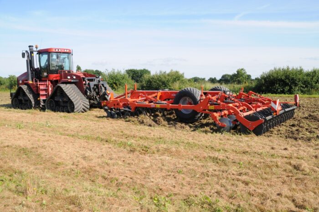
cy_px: 106
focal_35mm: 33
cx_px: 160
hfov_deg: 57.3
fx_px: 292
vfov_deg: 39.9
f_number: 9
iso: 200
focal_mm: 22
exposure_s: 1/320
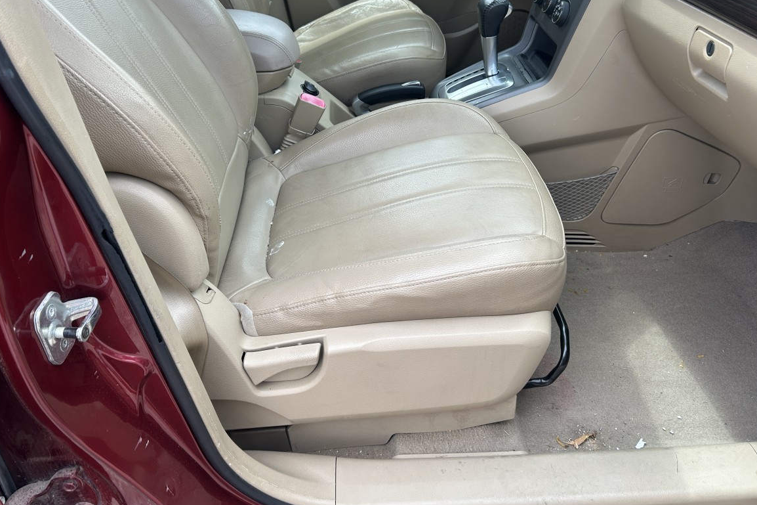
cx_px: 358
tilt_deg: -32.5
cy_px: 192
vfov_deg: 43.3
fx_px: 631
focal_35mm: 30
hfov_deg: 61.9
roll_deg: +3.6
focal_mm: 5.7
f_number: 1.5
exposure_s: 1/670
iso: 50
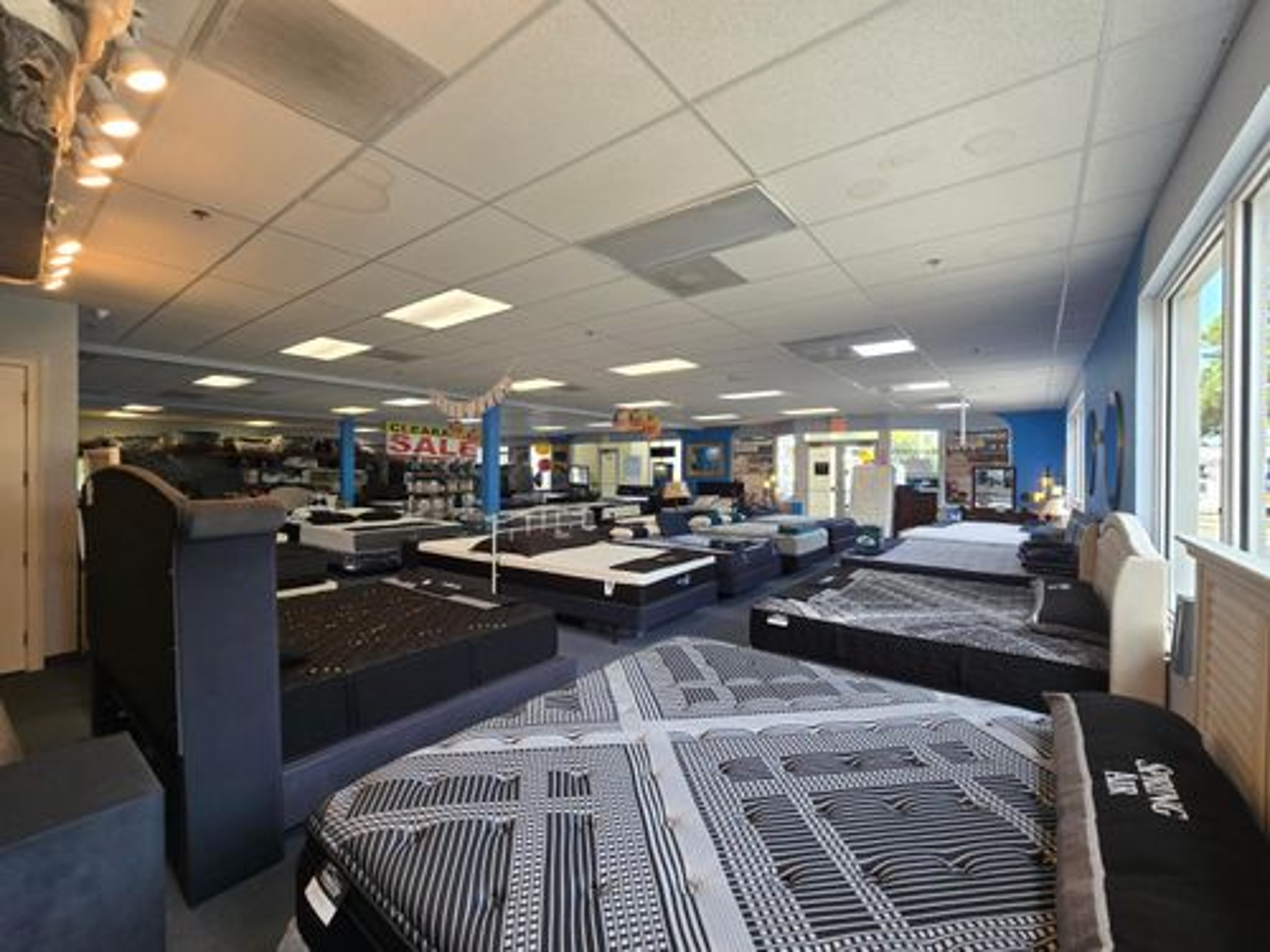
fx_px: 477
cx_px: 635
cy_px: 476
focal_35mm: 13
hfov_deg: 106.2
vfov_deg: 89.9
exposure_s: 1/60
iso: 50
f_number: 2.2
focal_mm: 2.2
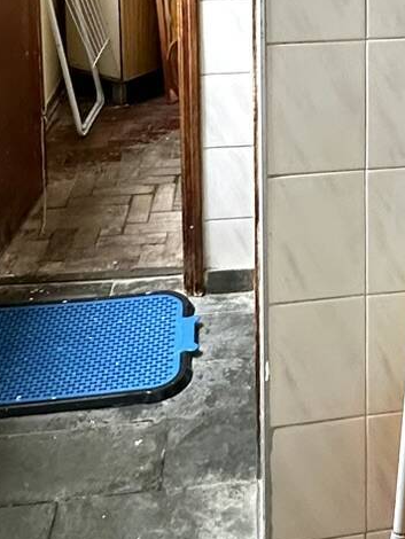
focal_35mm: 61
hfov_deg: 23.2
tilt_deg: -7.9
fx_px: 951
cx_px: 396
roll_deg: +0.0
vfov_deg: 27.6
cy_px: -115
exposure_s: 1/99
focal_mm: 2.22
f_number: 2.2
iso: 200
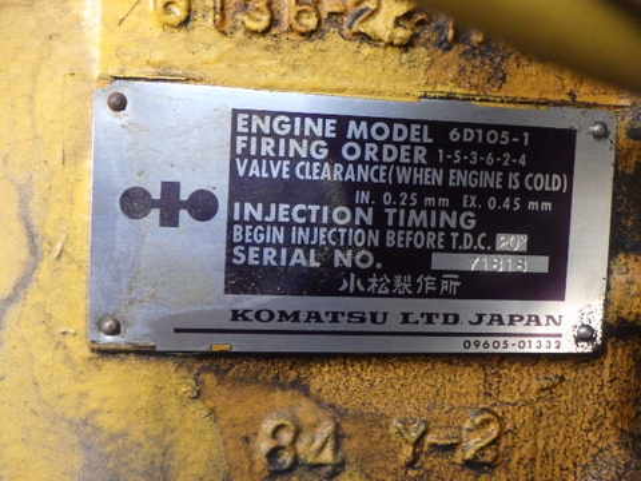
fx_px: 944
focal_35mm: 51
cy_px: 240
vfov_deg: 28.6
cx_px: 320
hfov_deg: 37.5
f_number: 4.4
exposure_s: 1/60
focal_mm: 9.1
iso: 400
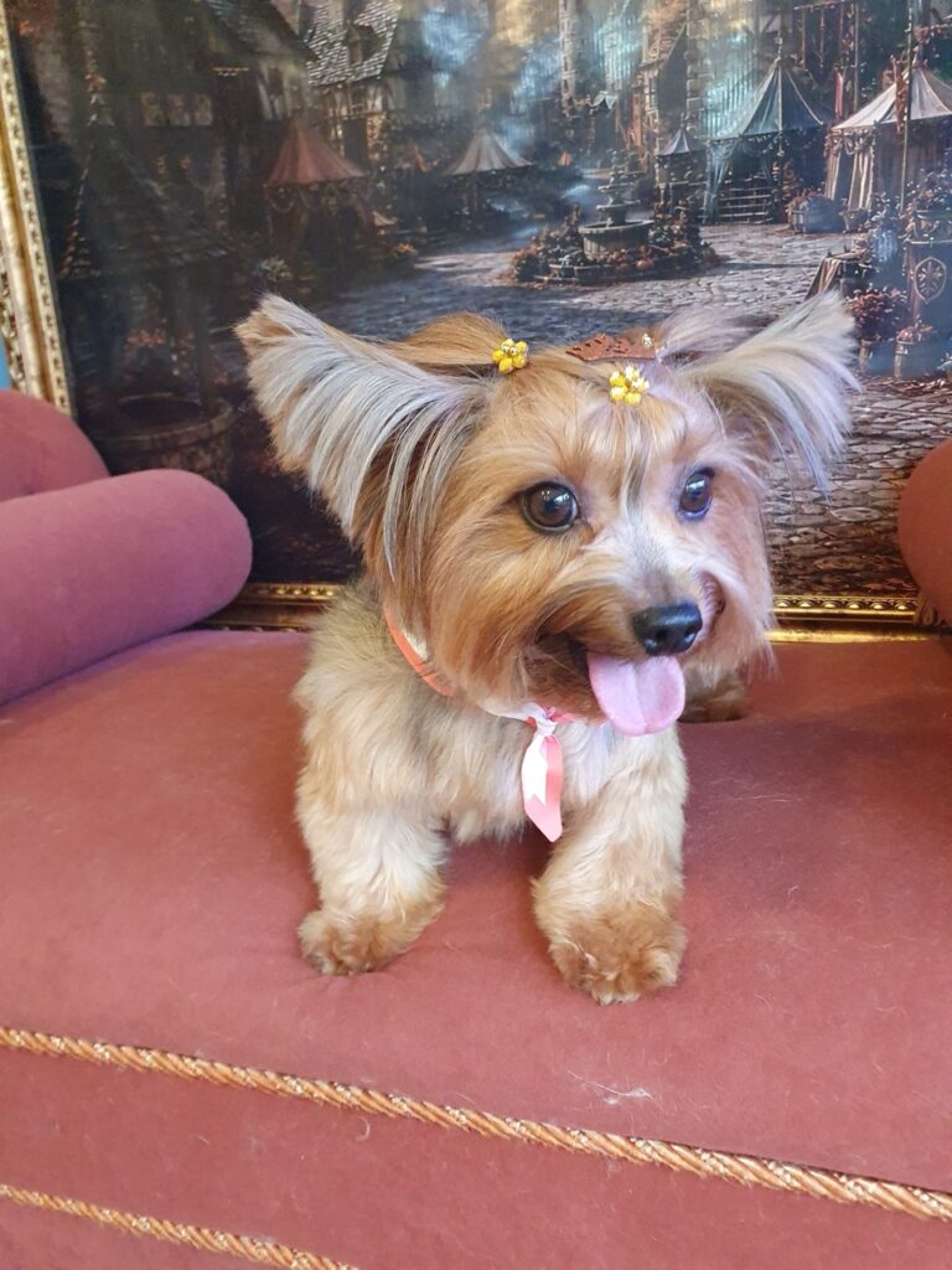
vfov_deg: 67.3
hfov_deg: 53.1
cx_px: 476
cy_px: 635
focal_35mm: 26
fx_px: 953
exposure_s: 1/60
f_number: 2.4
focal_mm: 4.32
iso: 800
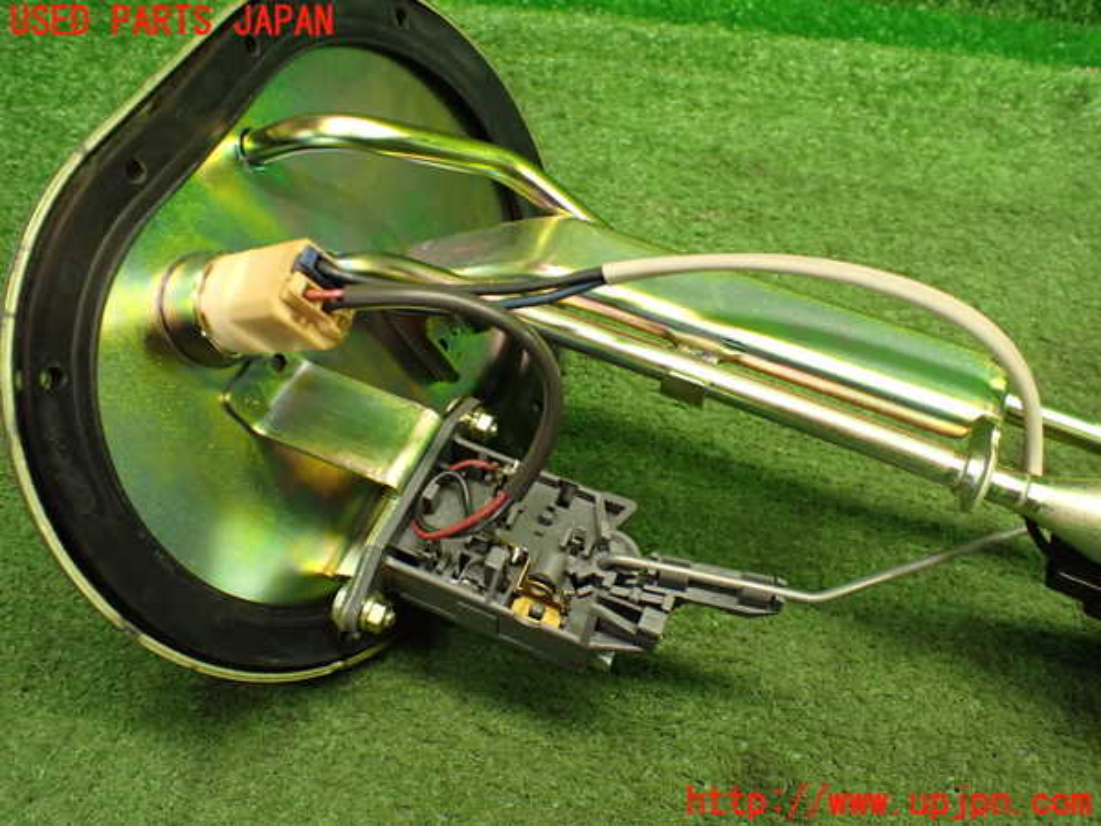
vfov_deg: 46.8
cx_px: 550
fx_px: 954
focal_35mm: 30
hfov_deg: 60.0
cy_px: 413
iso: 800
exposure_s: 1/100
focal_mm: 5.4
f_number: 2.3
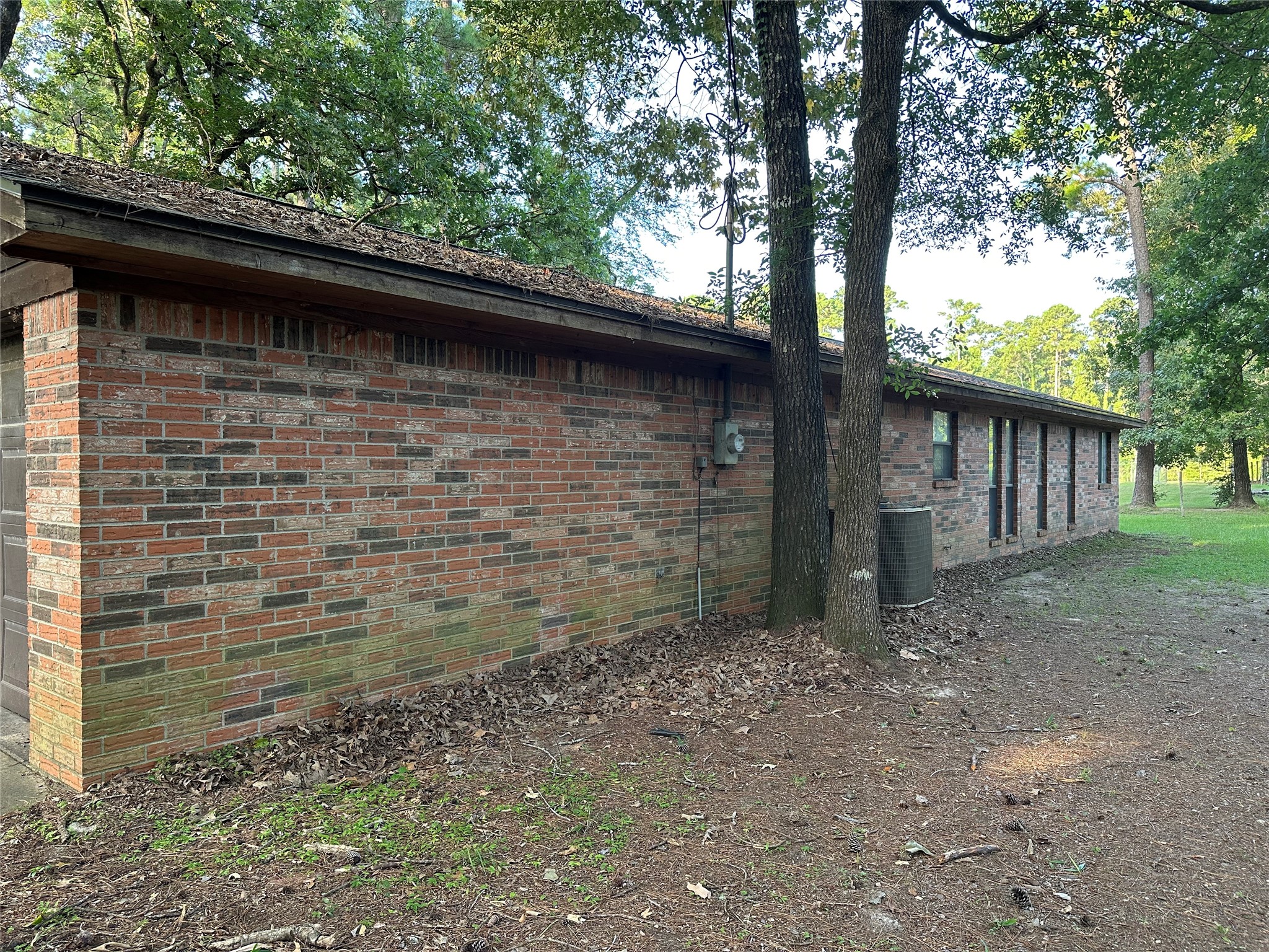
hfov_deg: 71.6
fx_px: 880
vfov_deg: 56.8
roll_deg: +0.1
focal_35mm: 24
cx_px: 634
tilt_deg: -0.8
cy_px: 476
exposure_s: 1/121
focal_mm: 6.86
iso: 125
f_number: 1.78
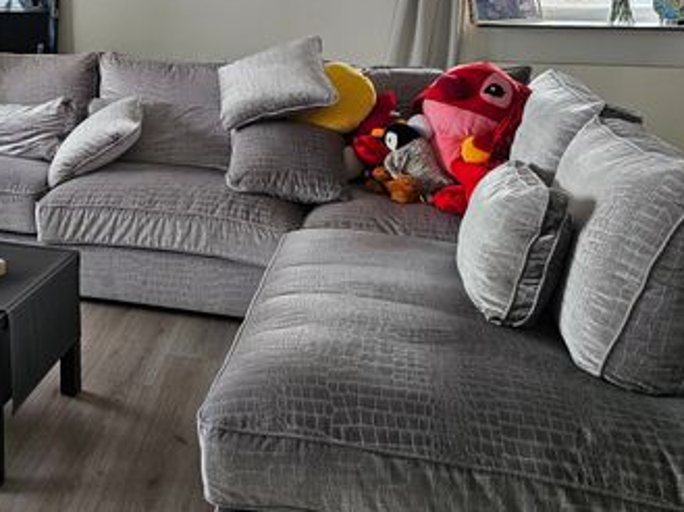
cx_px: 116
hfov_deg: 42.4
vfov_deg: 32.6
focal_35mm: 42
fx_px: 829
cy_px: 54
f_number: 1.7
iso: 80
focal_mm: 6.3
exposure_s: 1/100
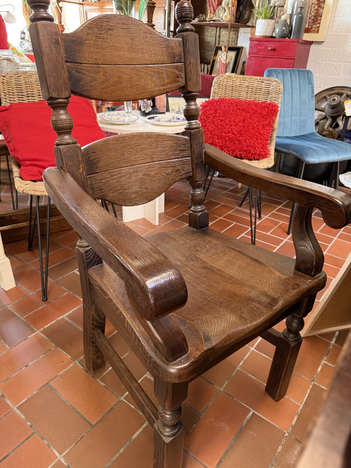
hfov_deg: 56.8
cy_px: 234
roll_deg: -3.8
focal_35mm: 24
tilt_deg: -28.4
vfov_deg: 71.6
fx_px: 324
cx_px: 176
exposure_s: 1/50
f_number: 1.78
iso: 320
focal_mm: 6.76
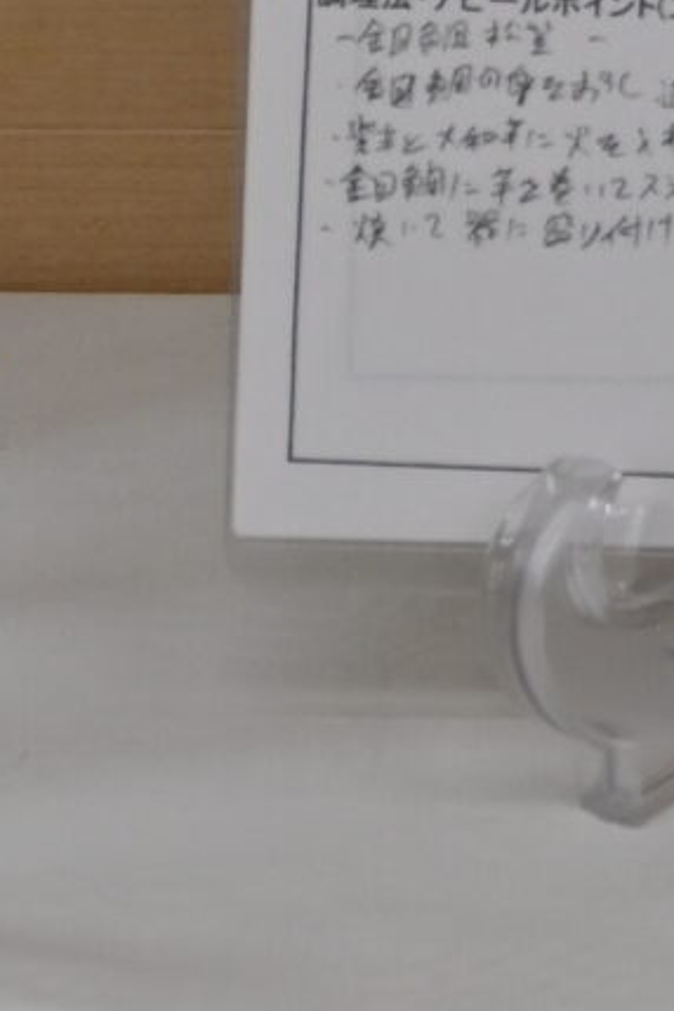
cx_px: 1427
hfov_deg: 7.0
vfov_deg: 10.9
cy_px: 410
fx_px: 5279
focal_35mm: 188
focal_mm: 21
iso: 400
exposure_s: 1/200
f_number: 4
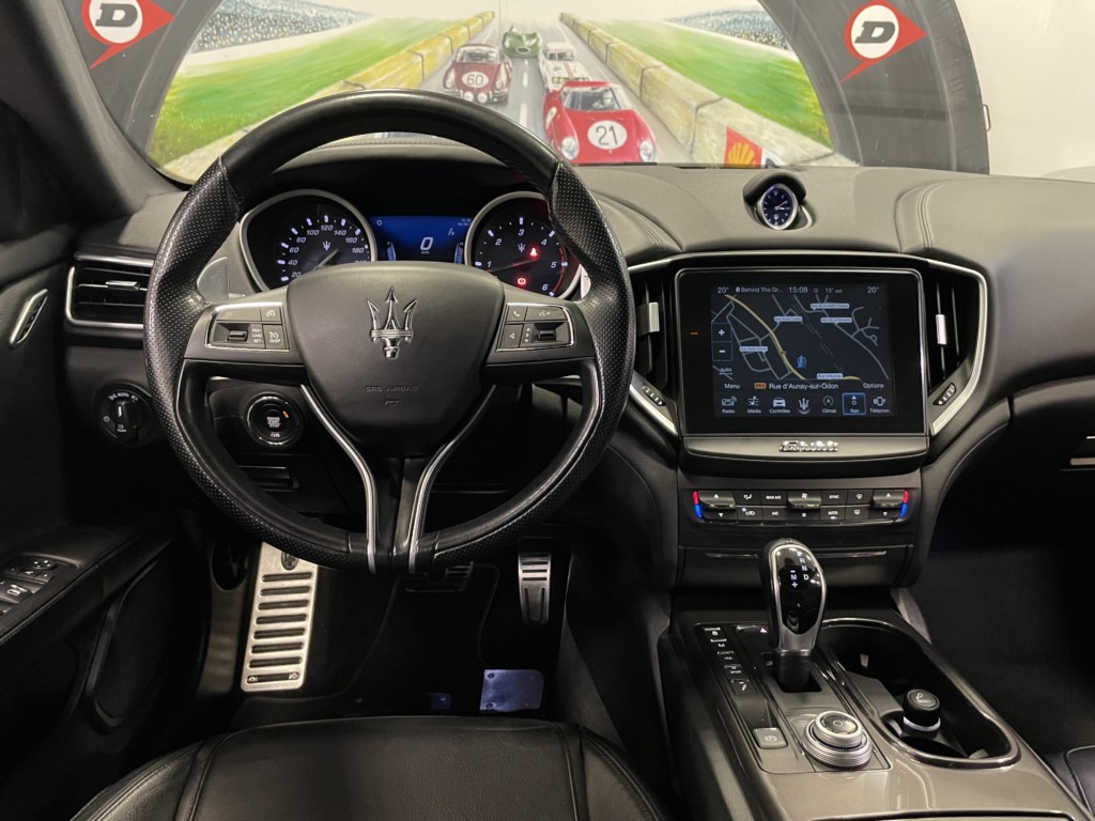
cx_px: 548
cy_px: 410
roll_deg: -2.5
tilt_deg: -20.7
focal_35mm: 26
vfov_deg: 53.1
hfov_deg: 67.3
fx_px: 822
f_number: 1.6
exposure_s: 1/25
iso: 640
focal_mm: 4.2
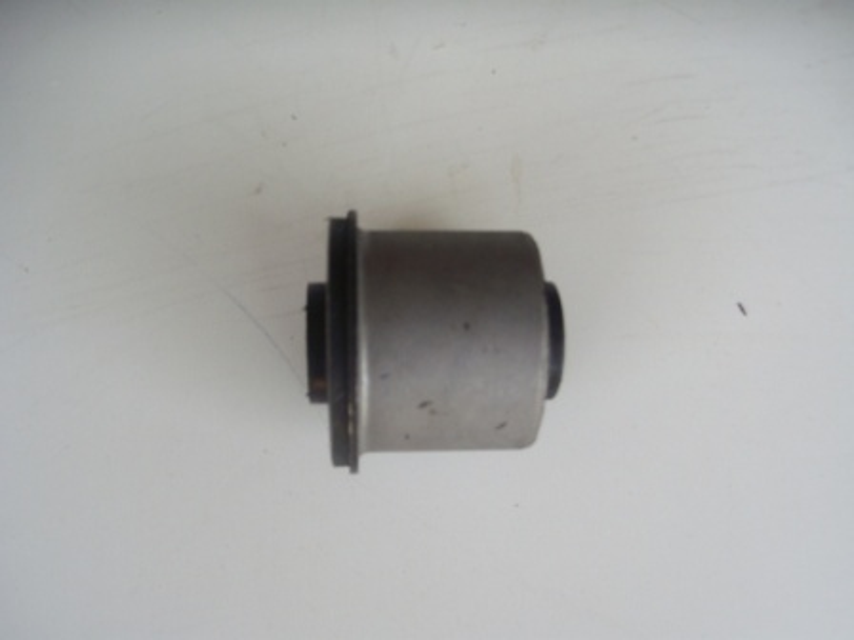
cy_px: 320
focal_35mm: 36
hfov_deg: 51.4
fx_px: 888
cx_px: 427
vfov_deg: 39.7
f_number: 2.7
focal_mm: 6
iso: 80
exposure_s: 1/160
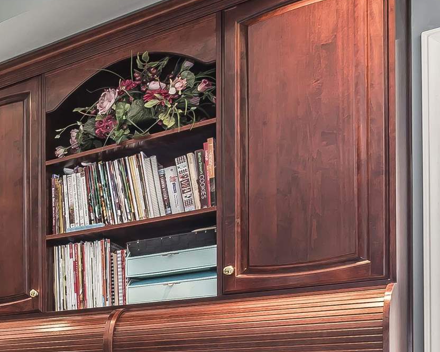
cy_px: 391
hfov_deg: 26.0
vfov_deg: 26.7
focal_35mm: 52
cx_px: -228
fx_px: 677
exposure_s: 1/5
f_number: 9
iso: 100
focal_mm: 10
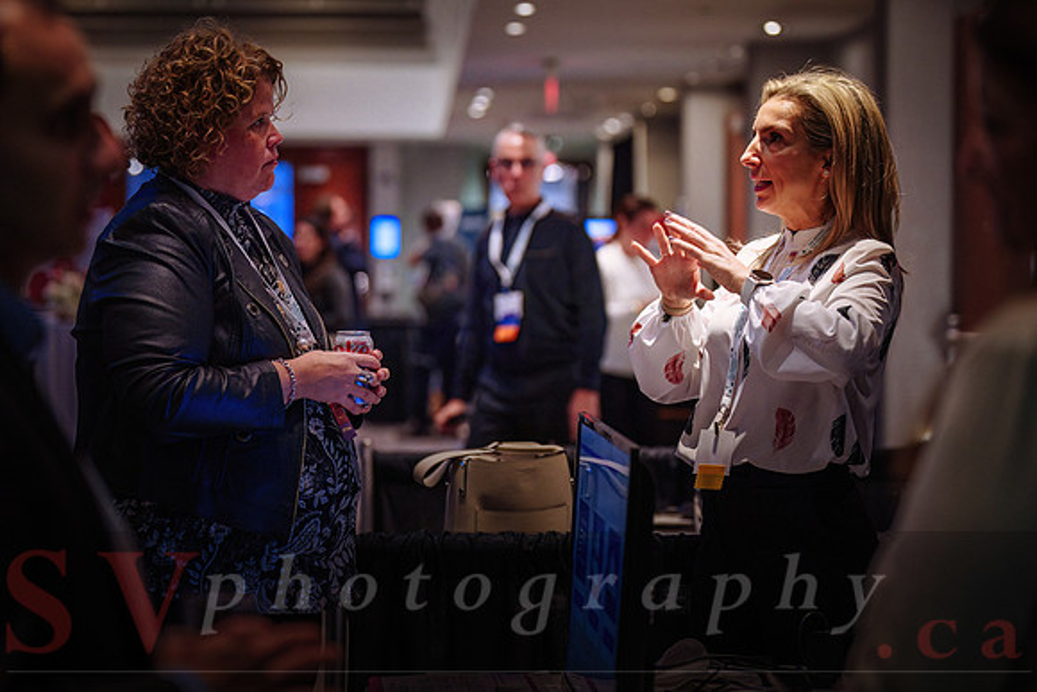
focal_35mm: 93
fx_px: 2676
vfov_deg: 14.7
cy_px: 346
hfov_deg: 21.9
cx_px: 521
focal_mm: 92
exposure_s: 1/200
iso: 1600
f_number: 2.8
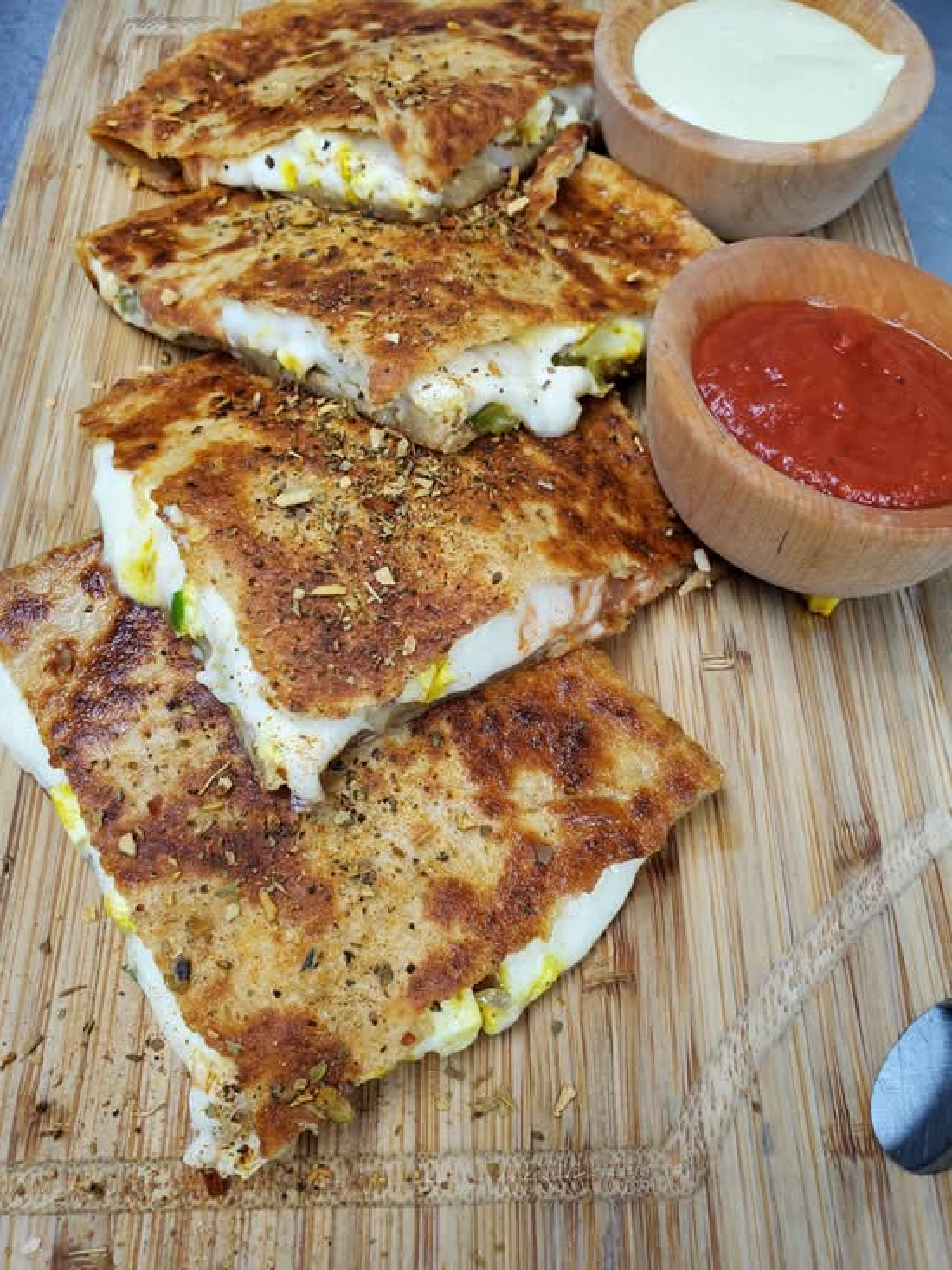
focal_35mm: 26
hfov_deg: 53.1
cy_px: 635
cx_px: 476
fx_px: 953
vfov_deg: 67.3
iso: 160
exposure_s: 1/120
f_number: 2.4
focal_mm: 4.3
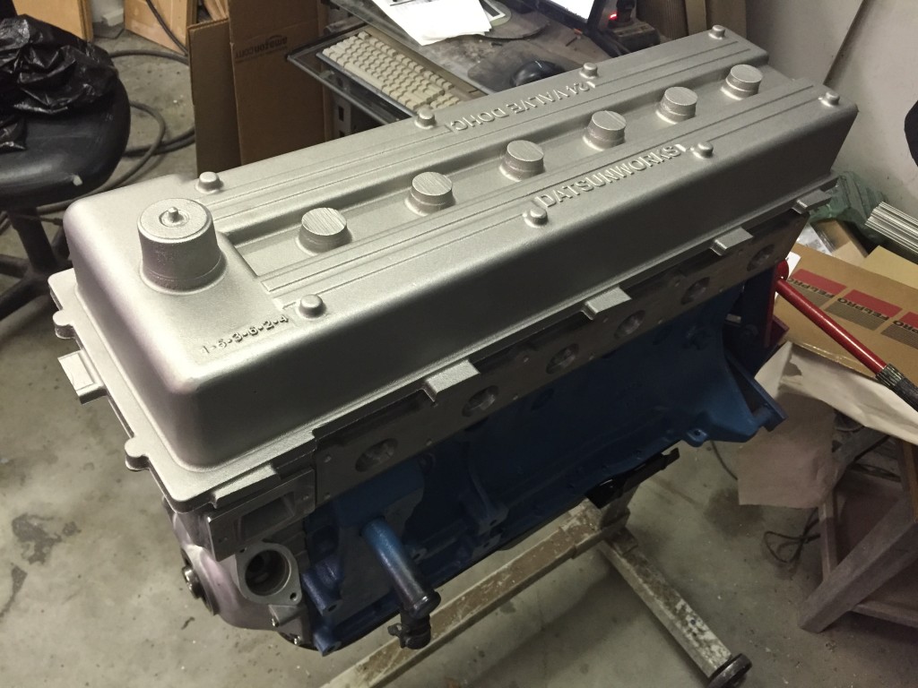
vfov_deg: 48.2
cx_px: 459
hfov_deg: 61.7
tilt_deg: -48.5
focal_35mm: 29
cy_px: 344
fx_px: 769
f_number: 2.2
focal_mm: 4.15
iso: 250
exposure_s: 1/24
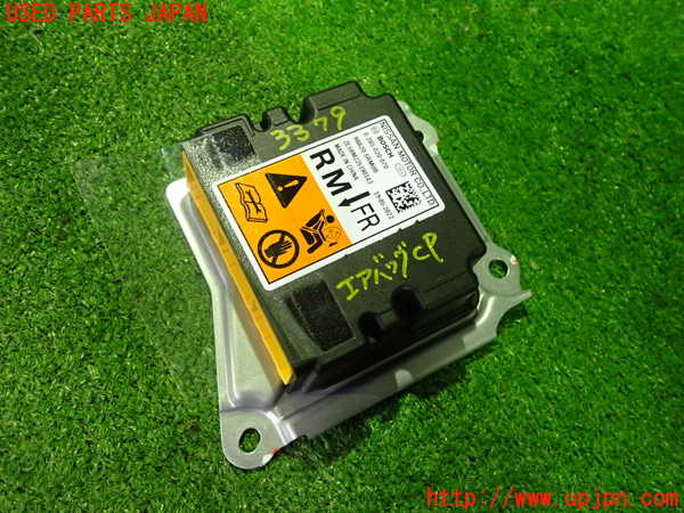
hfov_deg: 60.0
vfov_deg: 46.8
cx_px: 342
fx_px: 593
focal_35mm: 30
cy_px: 256
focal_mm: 5.4
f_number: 2.3
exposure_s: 1/30
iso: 800
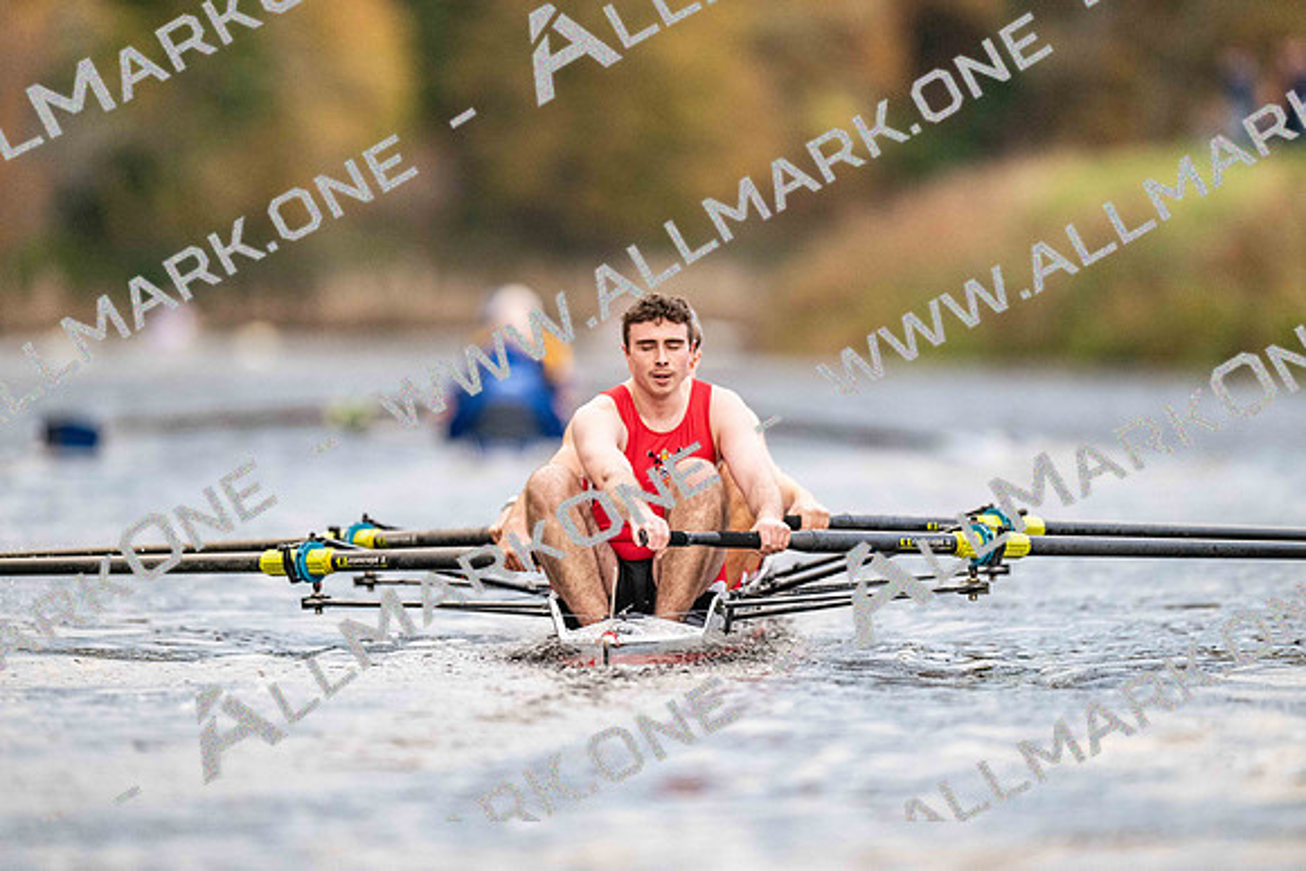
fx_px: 21771
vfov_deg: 2.3
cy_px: 436
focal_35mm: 600
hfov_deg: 3.4
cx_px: 653
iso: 4000
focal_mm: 600
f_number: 4
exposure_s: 1/2500
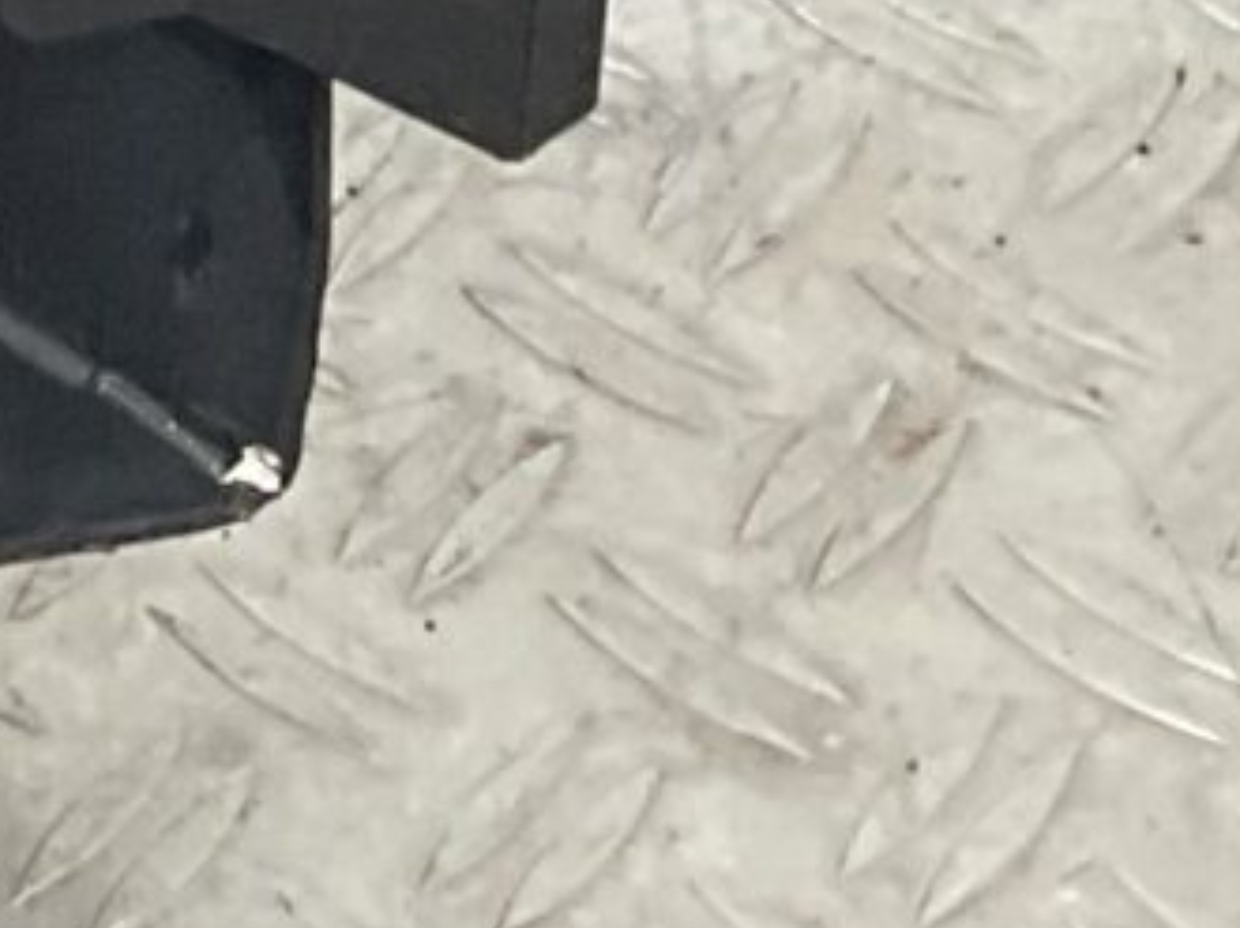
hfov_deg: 7.2
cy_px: -2025
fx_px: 8054
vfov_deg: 6.0
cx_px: -3153
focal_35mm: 225
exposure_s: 1/120
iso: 32
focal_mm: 3
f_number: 1.8
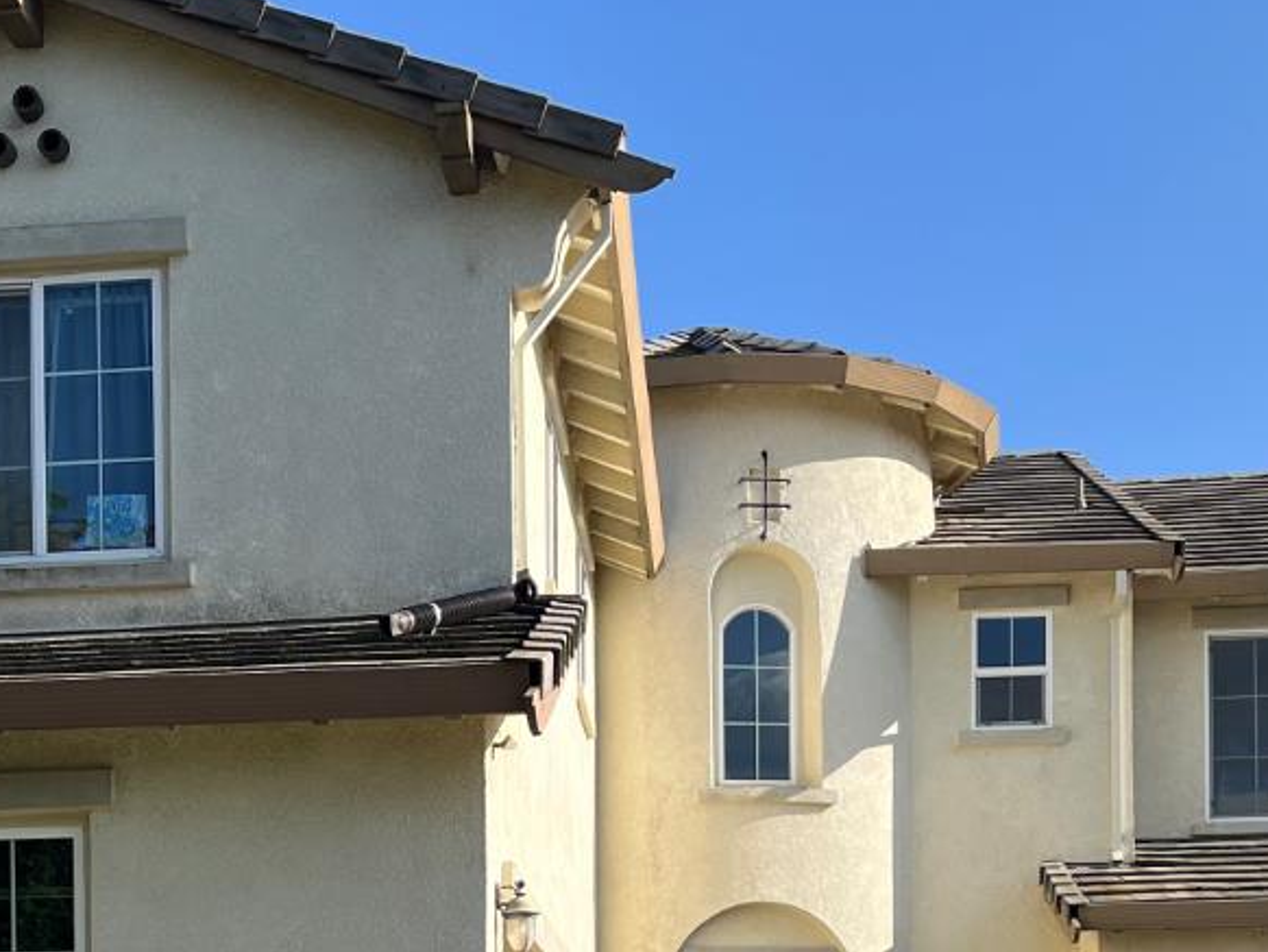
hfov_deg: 28.7
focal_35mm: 67
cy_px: 1169
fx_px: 2455
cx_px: 388
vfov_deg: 20.4
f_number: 1.6
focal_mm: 5.1
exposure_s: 1/2309
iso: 50
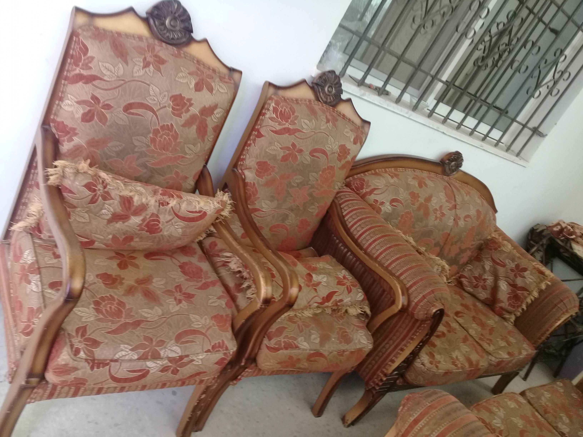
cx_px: 292
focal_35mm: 31
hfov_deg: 58.4
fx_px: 522
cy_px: 218
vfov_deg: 45.4
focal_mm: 3.3
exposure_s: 1/33
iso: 80
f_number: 2.2
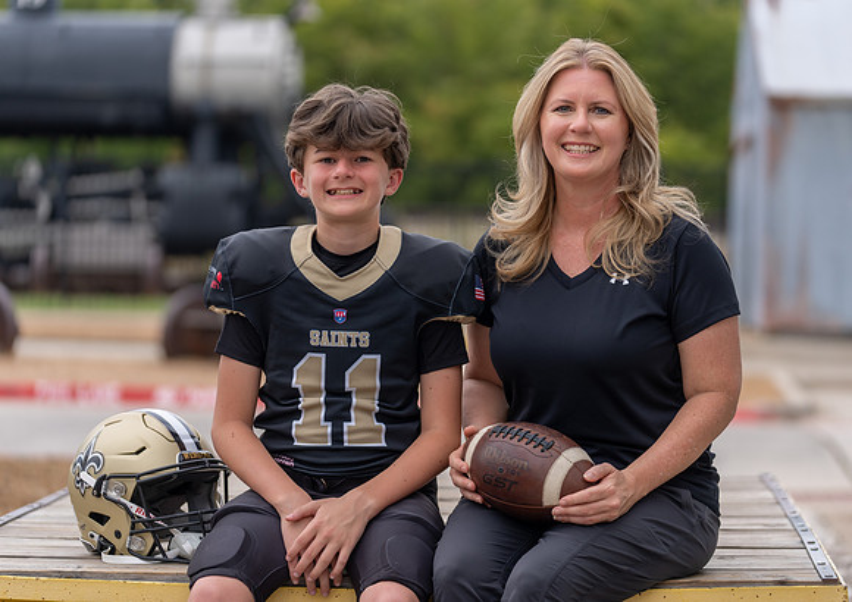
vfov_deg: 11.9
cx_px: 456
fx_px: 2898
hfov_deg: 16.7
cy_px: 298
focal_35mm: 120
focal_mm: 112
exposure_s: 1/320
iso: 160
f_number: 2.8
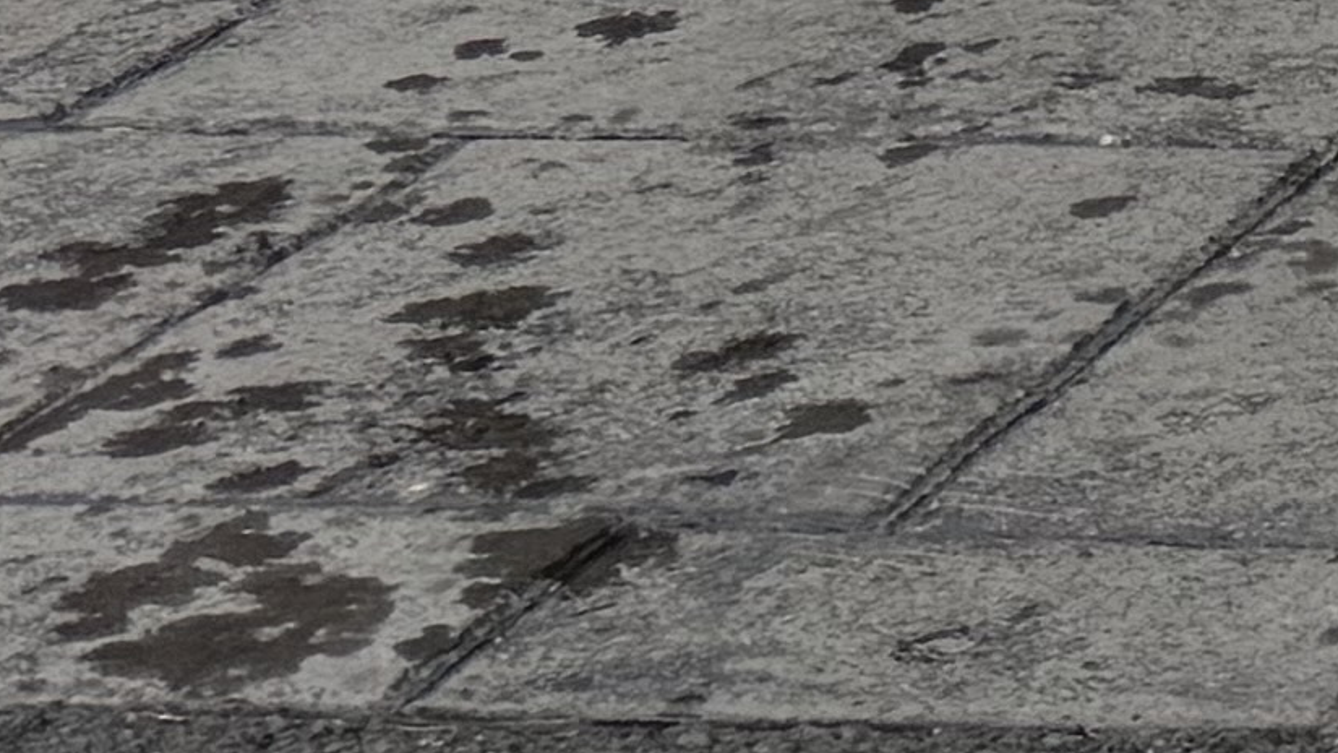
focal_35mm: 181
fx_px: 6421
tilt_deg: -14.9
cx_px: 4329
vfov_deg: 6.6
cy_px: -435
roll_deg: -1.2
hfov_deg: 9.0
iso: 80
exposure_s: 1/4975
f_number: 1.78
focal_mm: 6.76
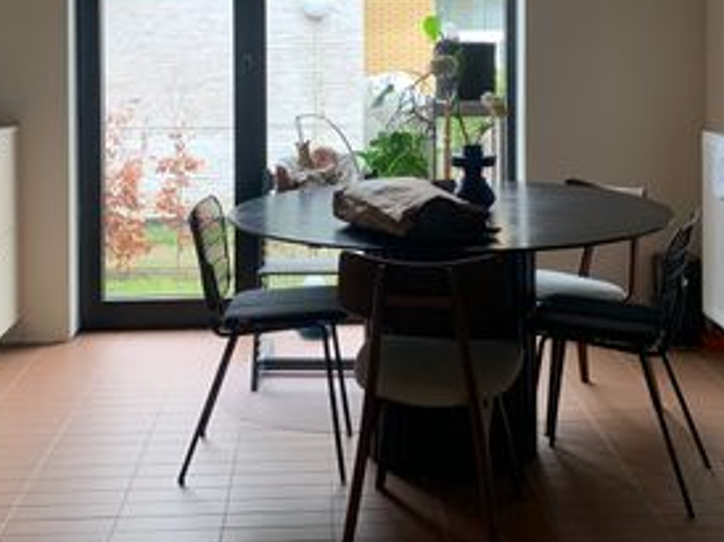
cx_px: 378
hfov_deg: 33.8
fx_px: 1191
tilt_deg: -0.9
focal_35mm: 57
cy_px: 56
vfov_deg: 24.9
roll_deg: -0.2
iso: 125
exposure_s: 1/60
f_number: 1.8
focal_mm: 4.25
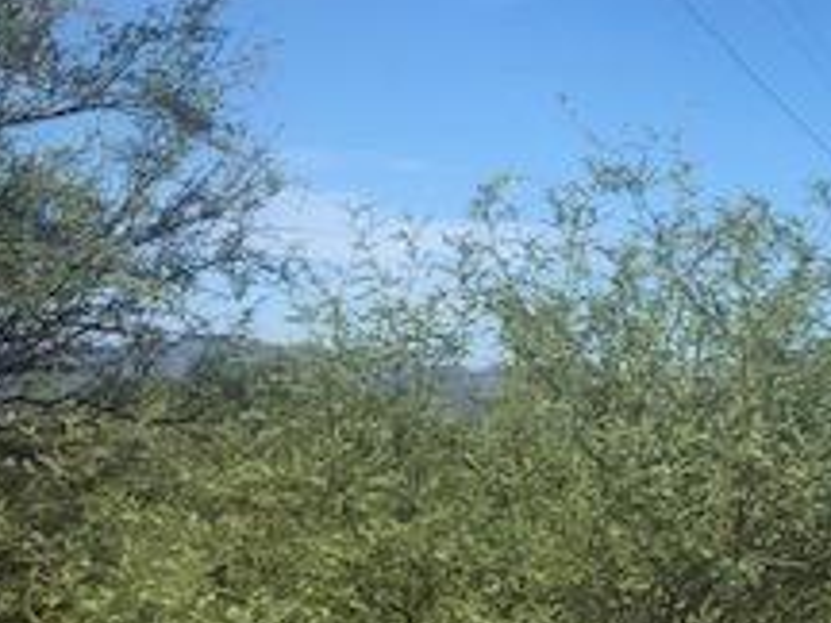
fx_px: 1993
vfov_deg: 17.7
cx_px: 1085
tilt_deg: +5.9
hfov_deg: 21.3
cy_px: 215
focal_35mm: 83
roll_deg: -3.2
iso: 20
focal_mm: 3.99
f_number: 1.8
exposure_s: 1/2404
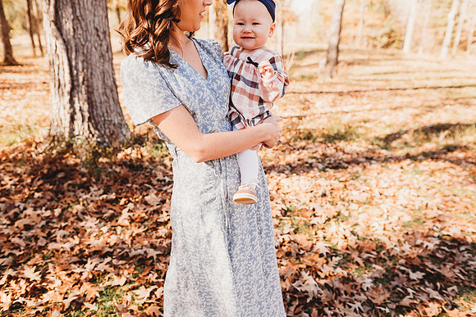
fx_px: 317
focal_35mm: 24
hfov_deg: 73.7
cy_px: 158
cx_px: 238
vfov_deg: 53.2
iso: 100
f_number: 2.8
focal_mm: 24
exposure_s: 1/250
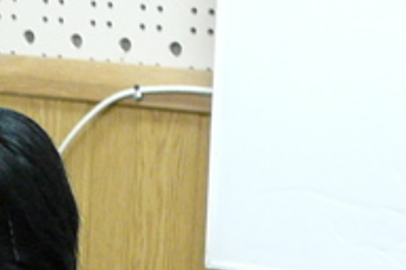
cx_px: -300
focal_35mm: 191
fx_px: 2154
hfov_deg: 10.2
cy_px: 431
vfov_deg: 7.1
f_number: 3.1
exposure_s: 1/8
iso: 200
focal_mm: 6.1
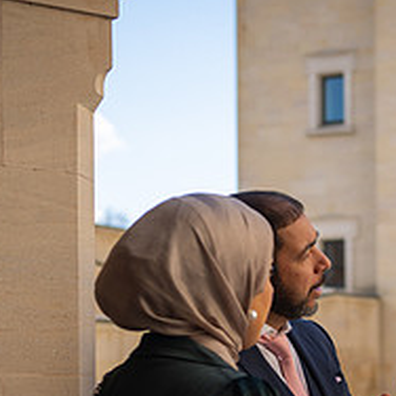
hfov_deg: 16.1
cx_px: 428
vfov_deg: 16.3
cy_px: 363
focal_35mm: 105
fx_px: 1359
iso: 100
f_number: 2.8
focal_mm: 40
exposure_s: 1/1250
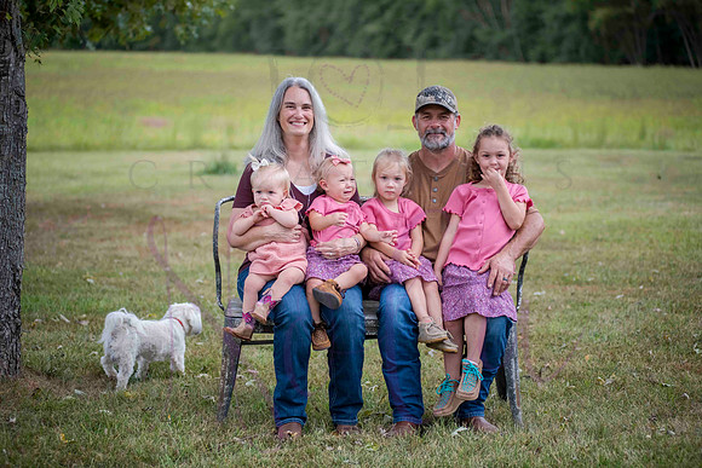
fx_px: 1560
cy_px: 234
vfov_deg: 17.1
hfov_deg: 25.4
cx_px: 351
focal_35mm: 80
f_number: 3.2
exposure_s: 1/640
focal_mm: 80
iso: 400
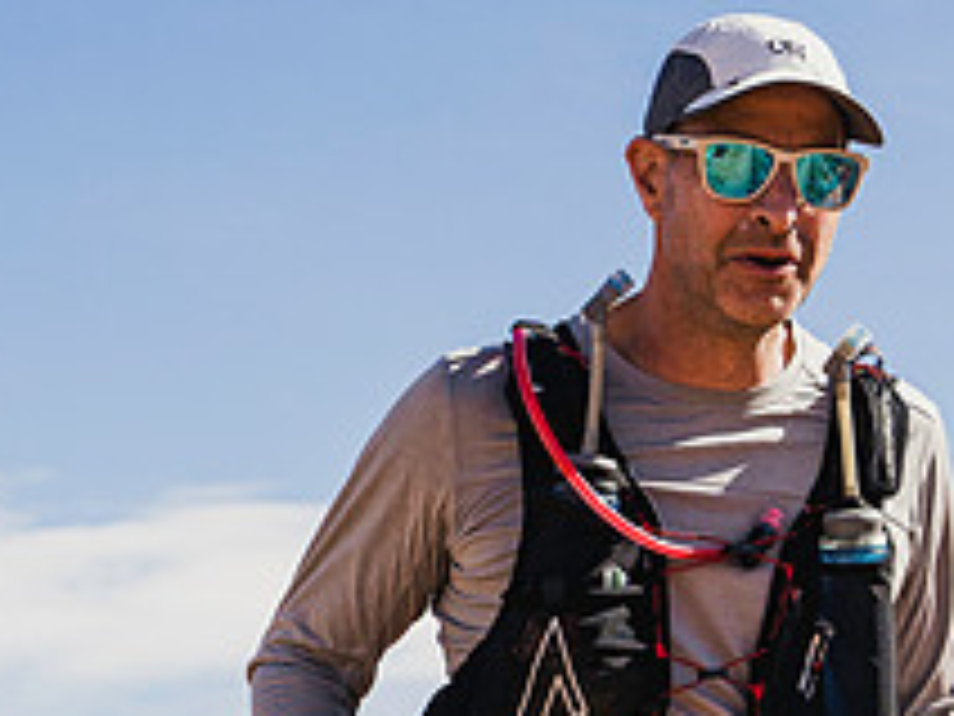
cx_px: 479
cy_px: 781
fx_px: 4244
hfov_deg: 12.8
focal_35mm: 154
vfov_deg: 9.5
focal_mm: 43
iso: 160
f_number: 4.5
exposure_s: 1/2000
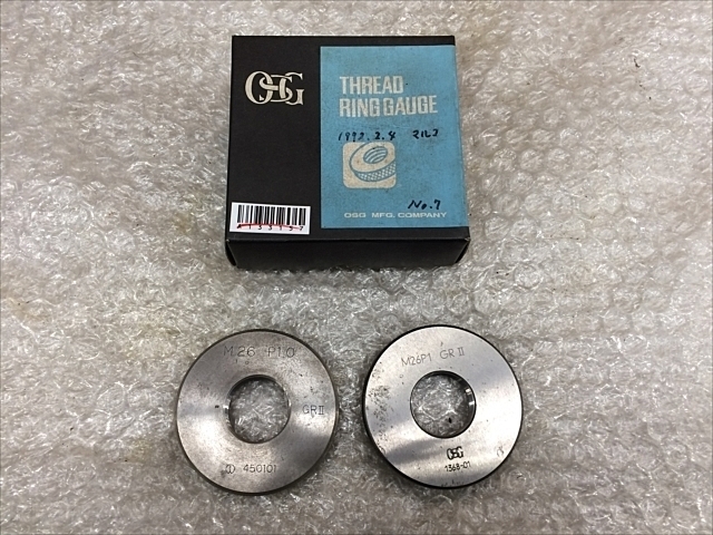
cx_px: 356
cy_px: 268
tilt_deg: -74.3
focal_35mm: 29
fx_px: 597
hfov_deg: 61.7
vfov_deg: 48.2
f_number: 2.2
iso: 64
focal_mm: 4.15
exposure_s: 1/30
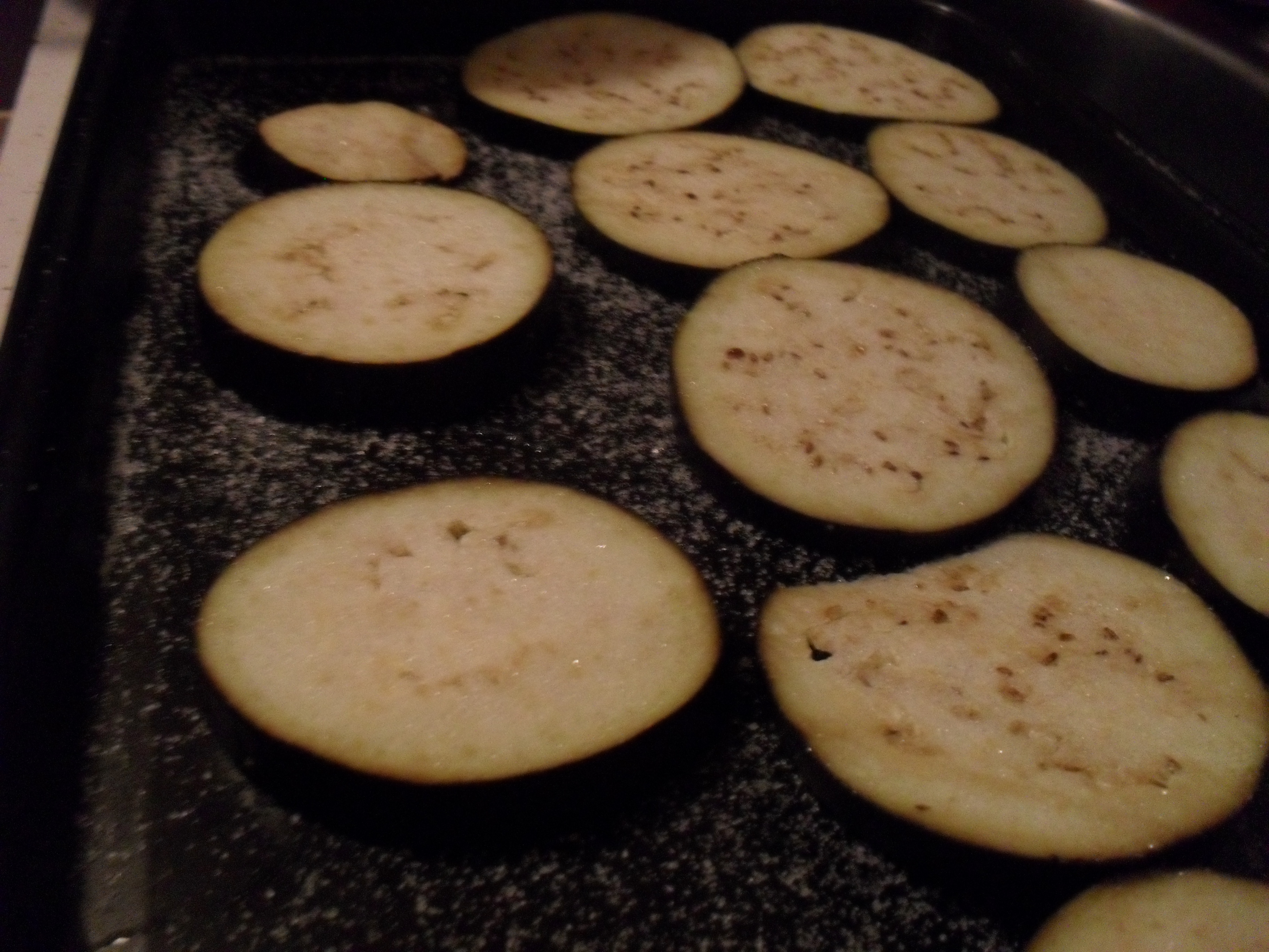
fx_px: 1283
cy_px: 476
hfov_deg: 52.6
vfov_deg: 40.7
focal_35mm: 35
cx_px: 634
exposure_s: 1/8
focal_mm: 6.3
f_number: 3.2
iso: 400
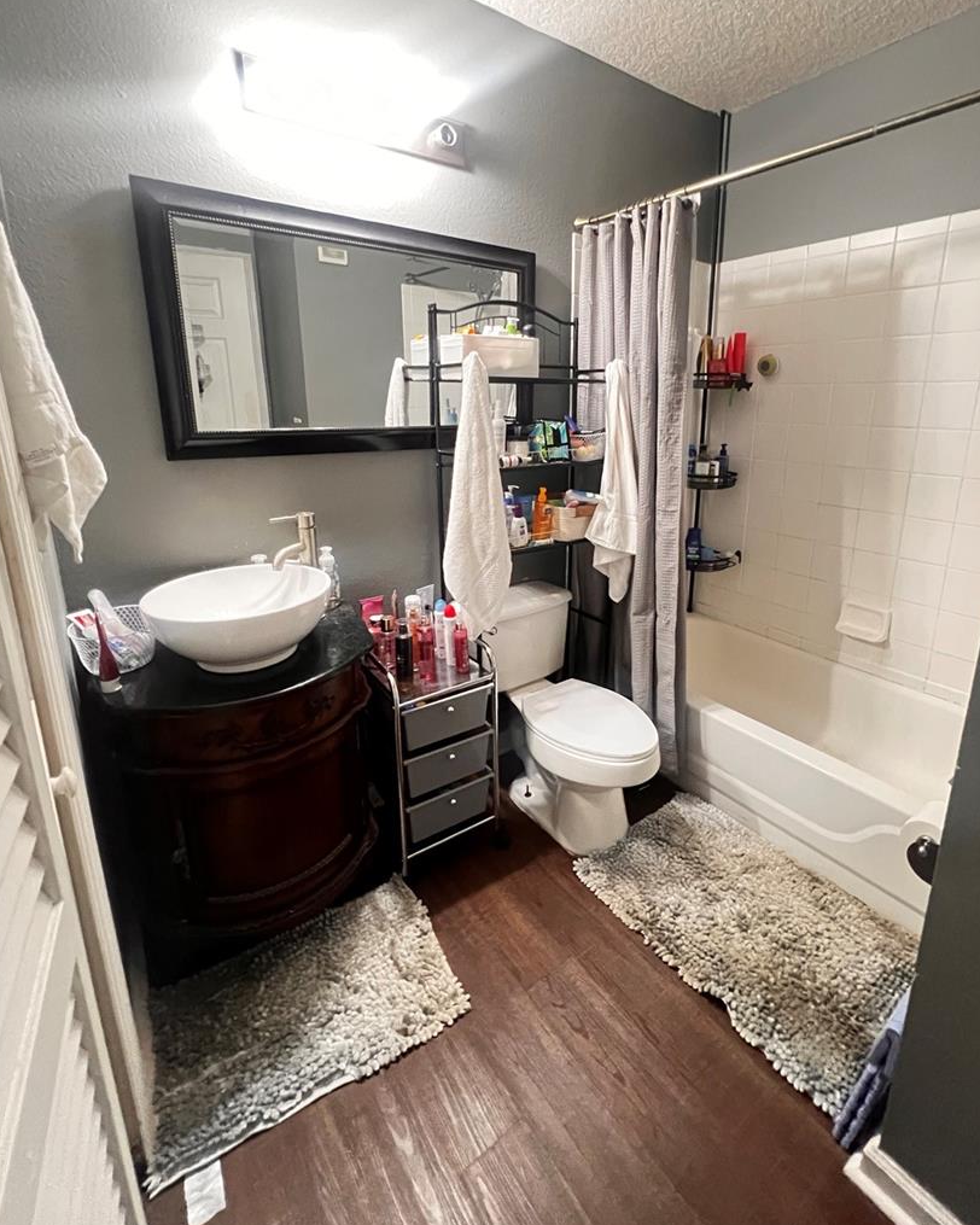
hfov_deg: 83.9
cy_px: 537
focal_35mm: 15
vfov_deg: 96.3
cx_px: 530
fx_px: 544
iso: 1250
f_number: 1.8
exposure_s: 1/40
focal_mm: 1.57
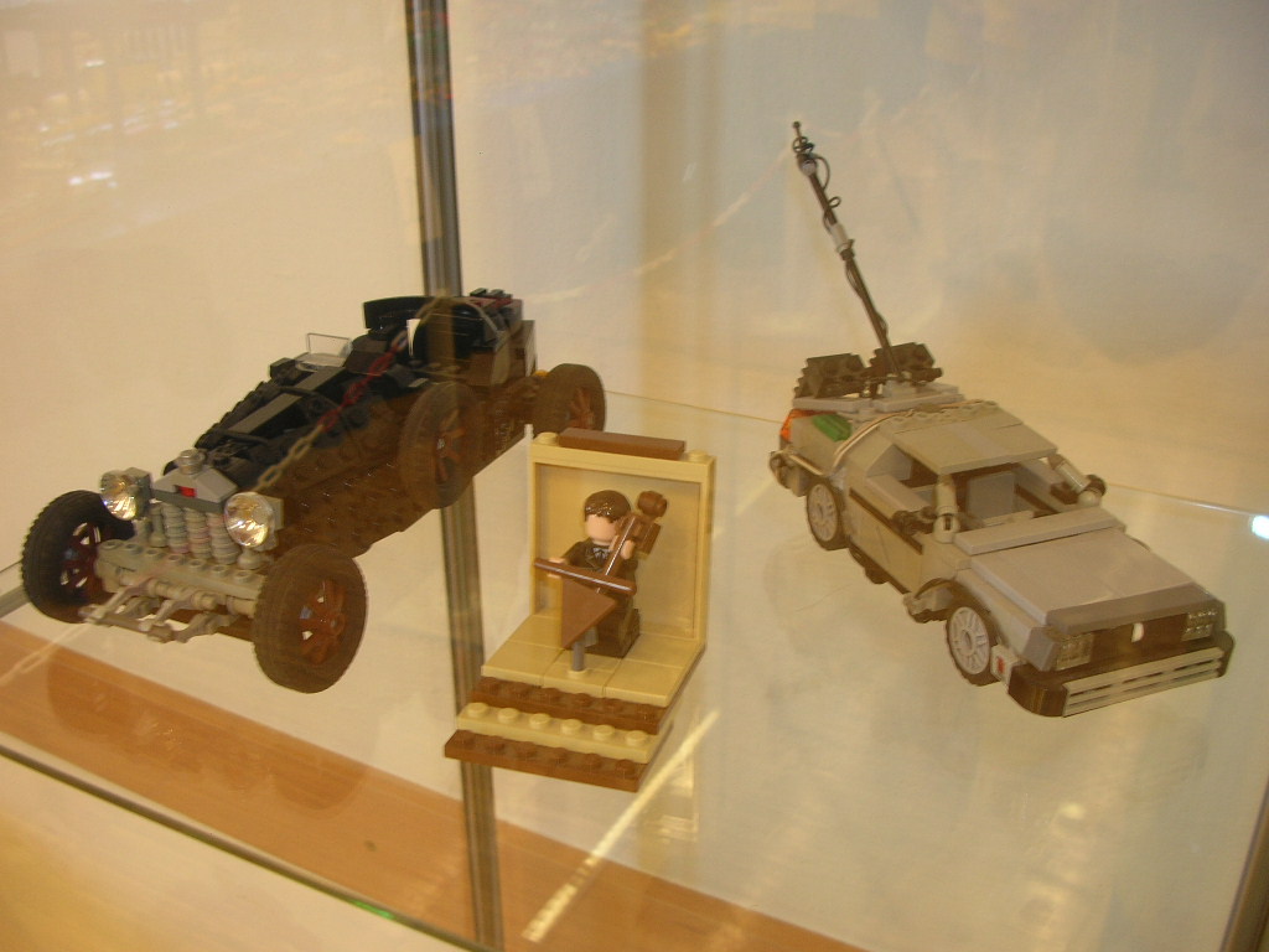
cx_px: 634
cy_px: 476
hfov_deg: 52.6
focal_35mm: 35
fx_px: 1283
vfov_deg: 40.7
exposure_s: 1/9.3
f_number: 2.8
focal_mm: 5.8
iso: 50
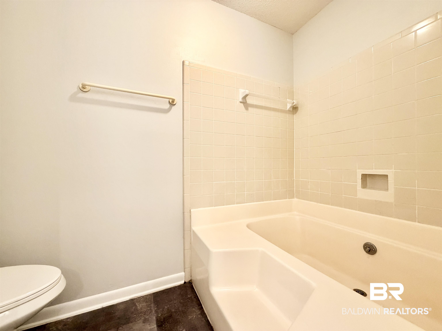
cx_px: 221
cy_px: 166
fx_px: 179
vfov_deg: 85.7
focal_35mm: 14
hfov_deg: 102.1
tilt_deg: -0.5
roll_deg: +0.4
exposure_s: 1/60
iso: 250
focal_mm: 2.22
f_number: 2.2
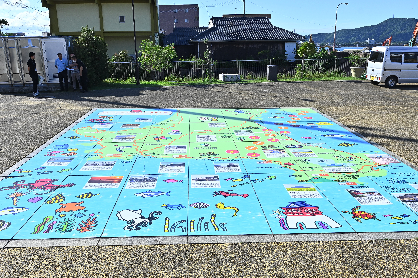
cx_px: 209
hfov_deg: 62.0
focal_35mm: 30
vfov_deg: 43.6
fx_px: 348
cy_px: 139
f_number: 7.1
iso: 320
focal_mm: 20
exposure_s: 1/1000
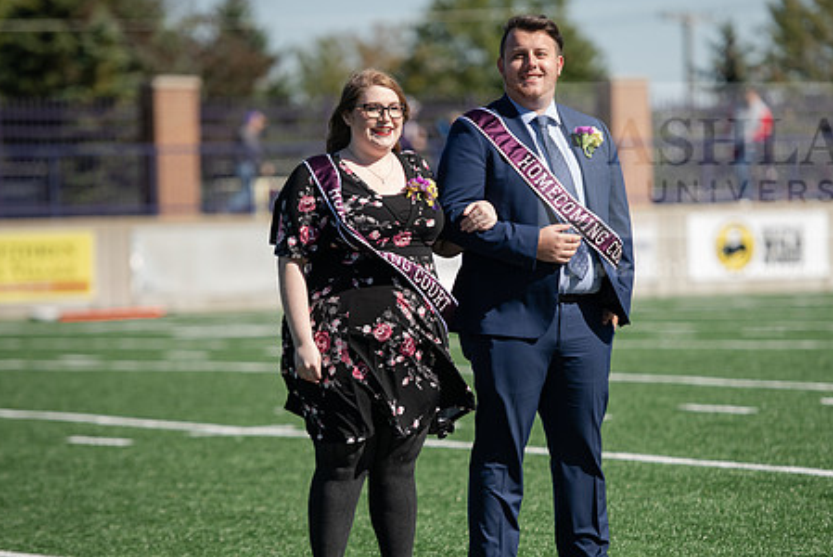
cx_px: 482
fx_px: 5233
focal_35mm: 226
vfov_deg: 6.1
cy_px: 307
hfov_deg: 9.1
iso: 200
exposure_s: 1/2000
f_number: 3.2
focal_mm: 175
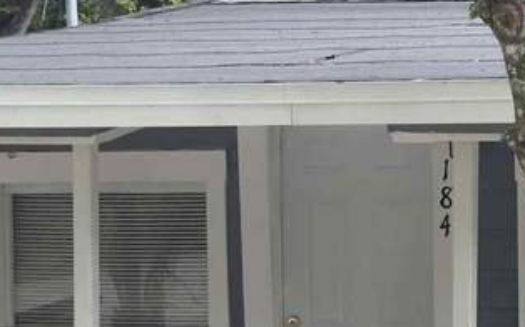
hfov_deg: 12.7
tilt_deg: -4.3
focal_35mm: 164
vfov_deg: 8.0
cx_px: 438
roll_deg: +0.3
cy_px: 322
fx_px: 2346
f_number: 1.78
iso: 100
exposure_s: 1/797
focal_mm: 6.76
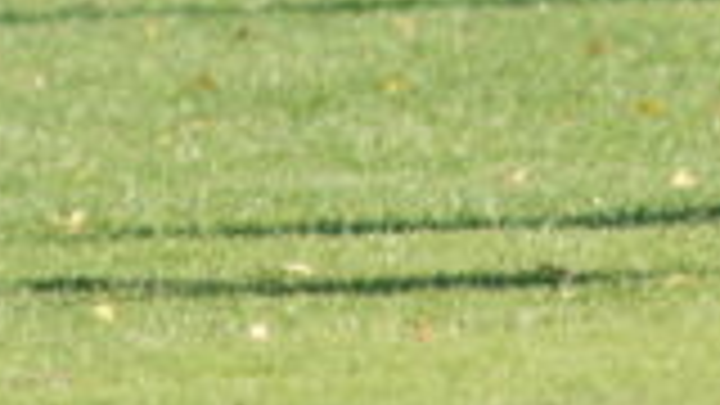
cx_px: 864
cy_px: -351
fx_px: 38431
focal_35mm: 2013
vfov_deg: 0.6
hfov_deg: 1.1
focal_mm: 200
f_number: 5.6
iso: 200
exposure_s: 1/500
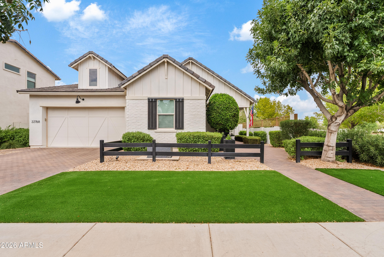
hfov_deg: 96.7
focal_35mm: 16
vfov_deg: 73.8
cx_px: 192
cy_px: 128
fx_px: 171
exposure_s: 1/50
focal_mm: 16
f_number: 8
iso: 100
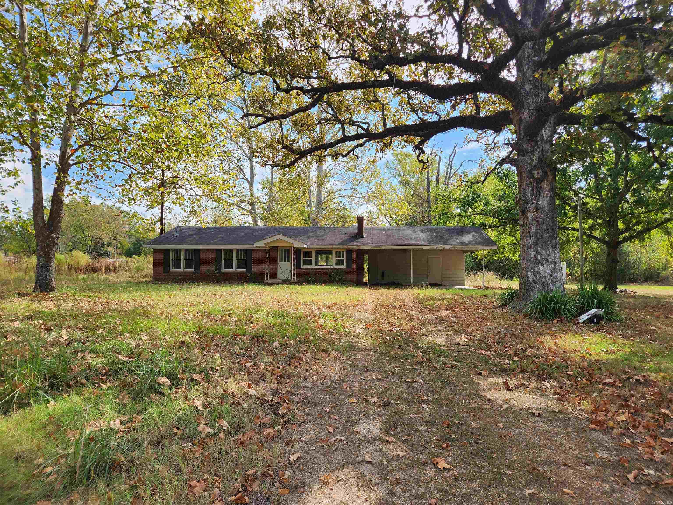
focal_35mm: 23
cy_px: 252
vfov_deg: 58.9
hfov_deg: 73.9
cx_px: 336
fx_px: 447
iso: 20
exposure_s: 1/854
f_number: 1.8
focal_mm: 5.4
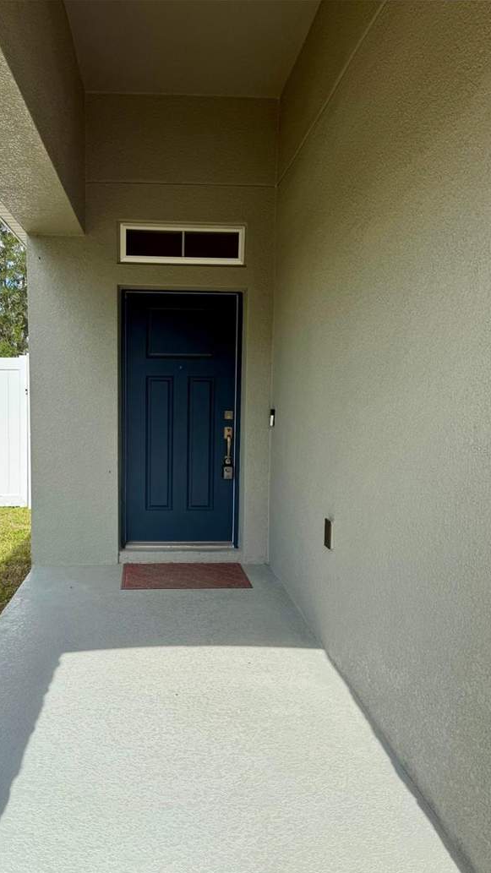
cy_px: 450
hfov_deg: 42.6
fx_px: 625
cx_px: 187
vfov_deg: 69.8
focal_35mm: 27
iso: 80
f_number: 1.78
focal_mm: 6.76
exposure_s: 1/4405
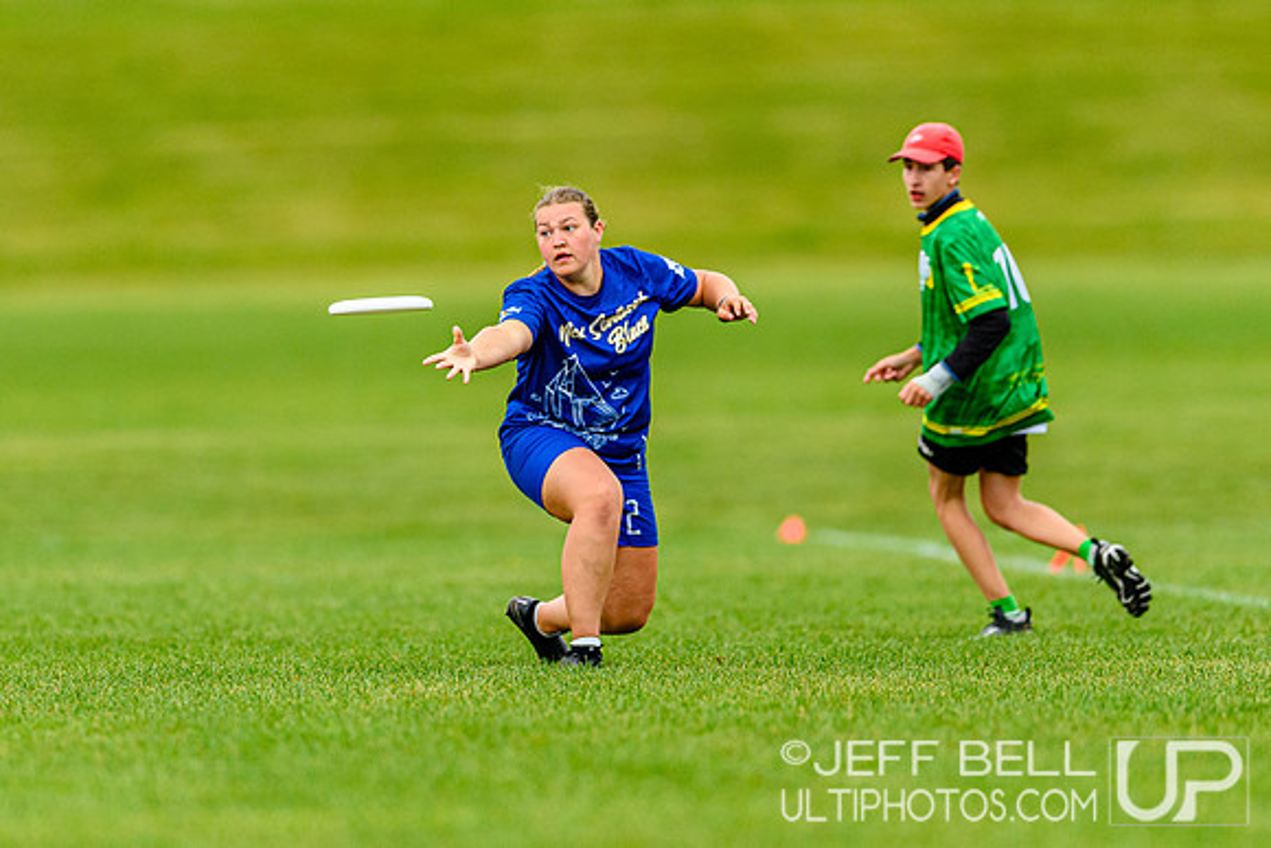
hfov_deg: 3.0
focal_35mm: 695
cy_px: 361
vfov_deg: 2.0
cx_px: 576
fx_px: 24545
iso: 800
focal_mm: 400
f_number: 3.2
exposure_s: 1/1000
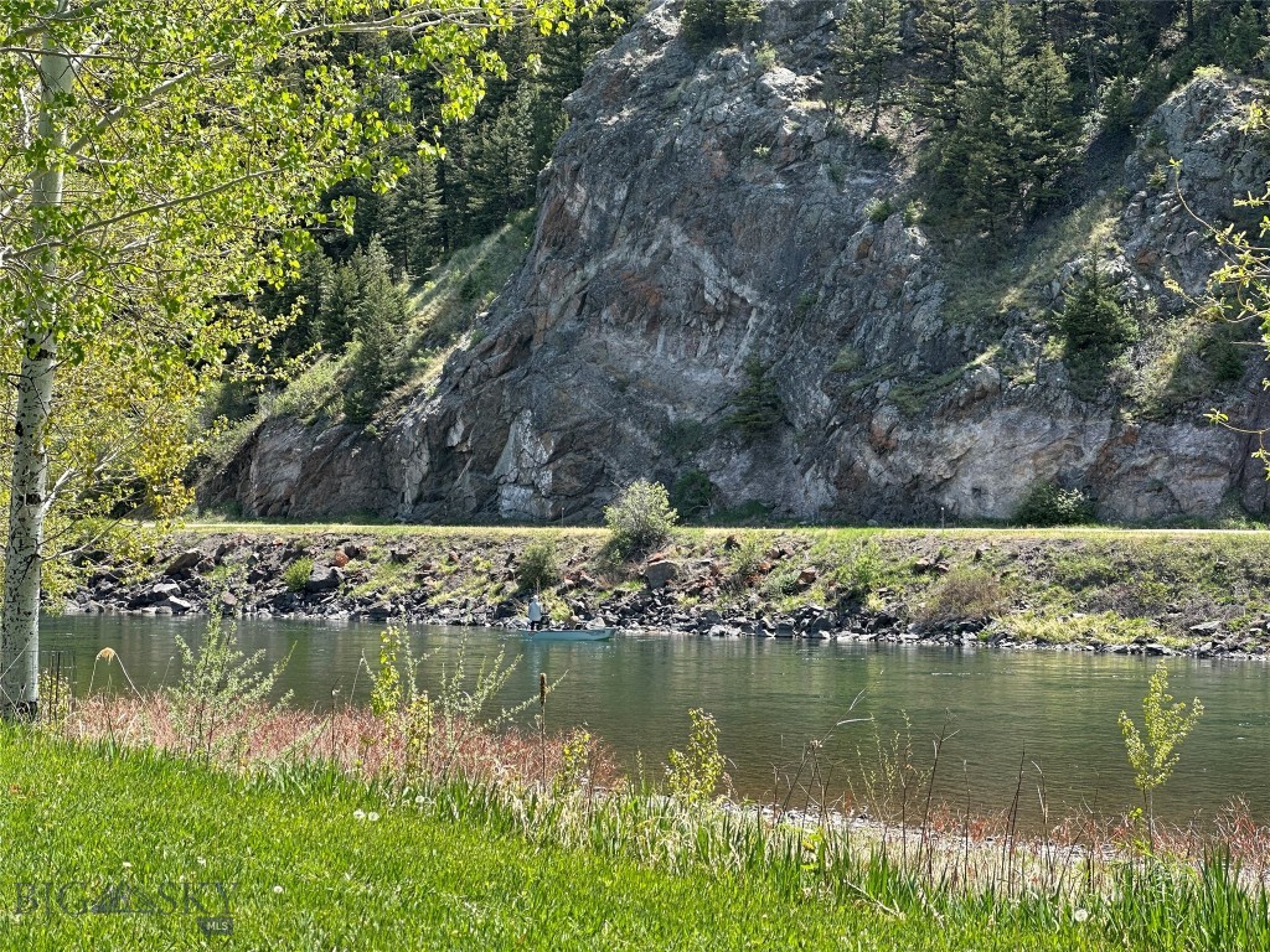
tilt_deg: +2.6
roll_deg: -0.8
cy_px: 476
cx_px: 635
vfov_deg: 19.1
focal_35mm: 77
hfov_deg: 25.3
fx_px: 2825
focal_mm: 9
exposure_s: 1/229
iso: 32
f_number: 2.8
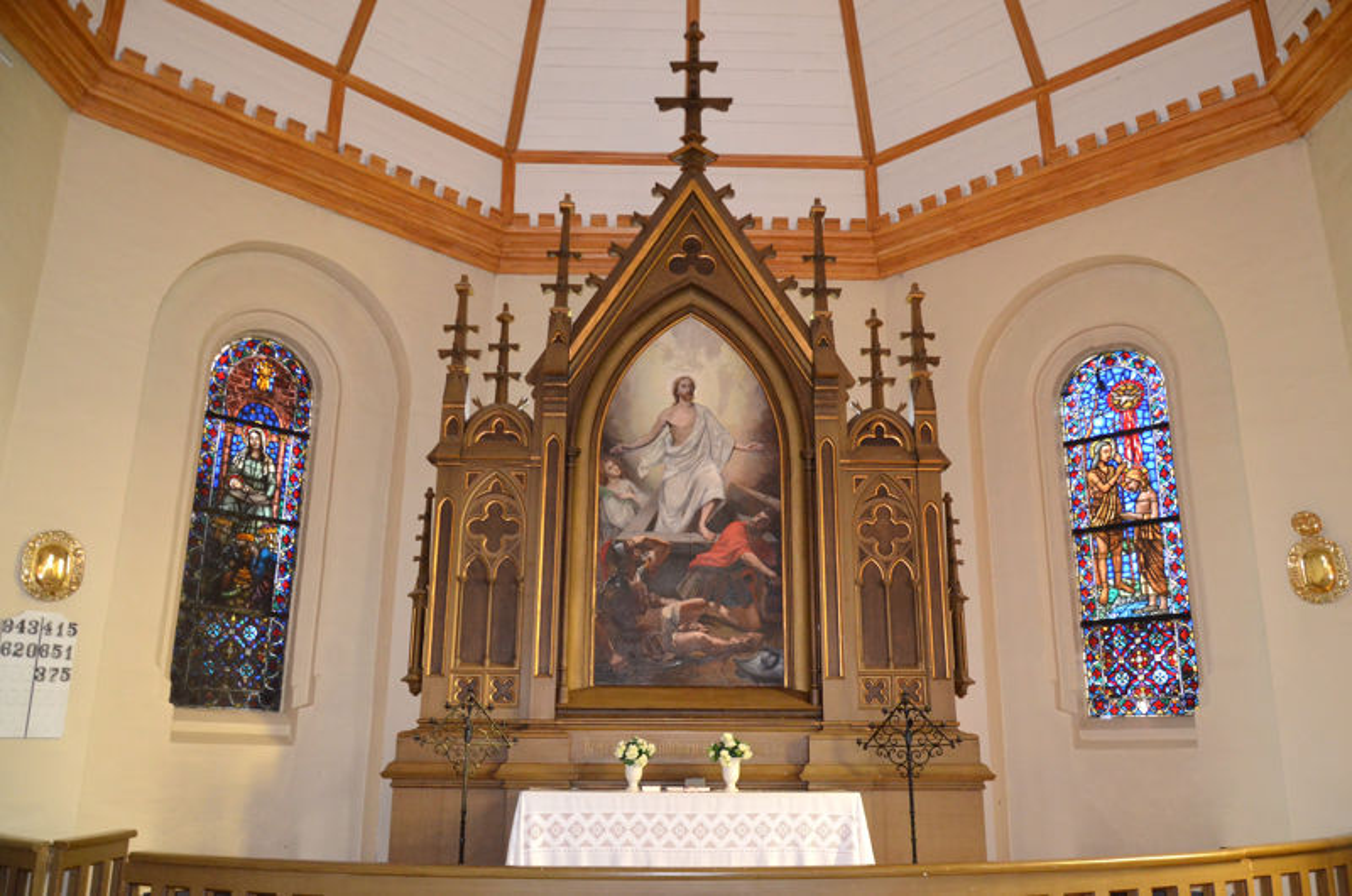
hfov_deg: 67.5
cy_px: 448
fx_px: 1012
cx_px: 676
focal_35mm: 27
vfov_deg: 47.7
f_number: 3.5
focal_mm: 18
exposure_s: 1/60
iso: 2200
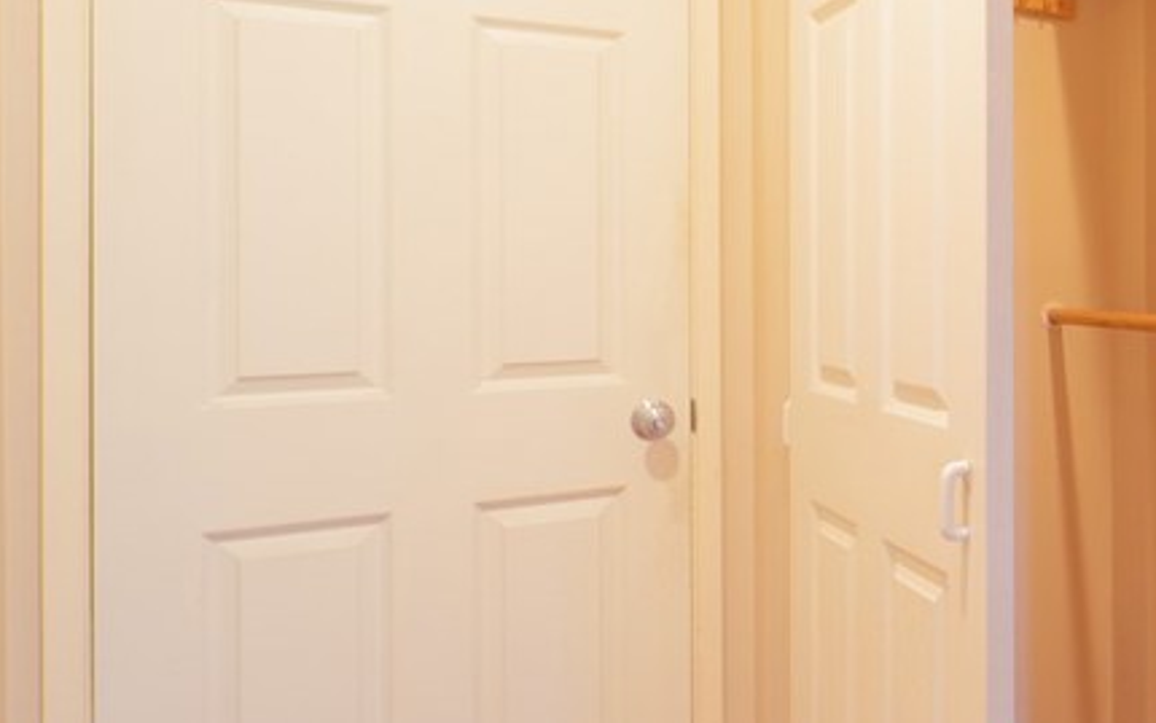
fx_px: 1071
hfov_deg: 44.9
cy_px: 259
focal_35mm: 34
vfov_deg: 37.0
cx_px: 1234
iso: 100
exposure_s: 1/13
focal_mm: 14
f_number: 5
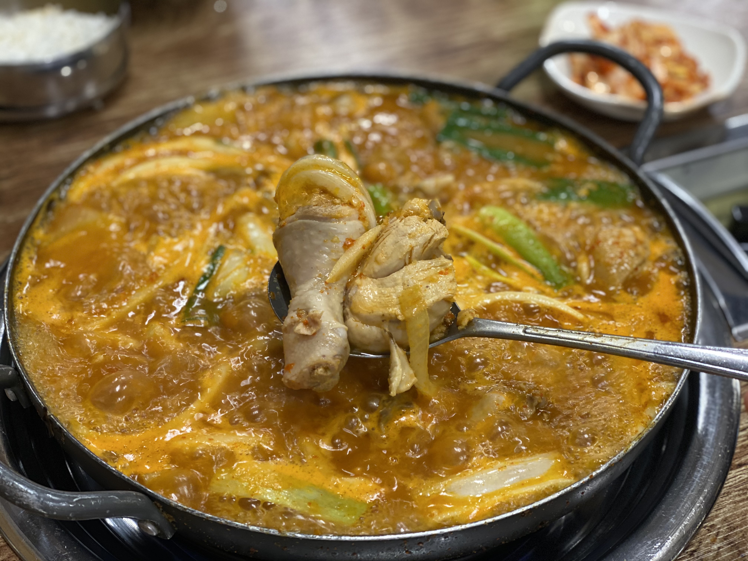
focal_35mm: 52
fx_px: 1124
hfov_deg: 36.8
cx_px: 374
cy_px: 280
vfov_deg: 28.0
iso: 200
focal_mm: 6
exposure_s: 1/40
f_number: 2
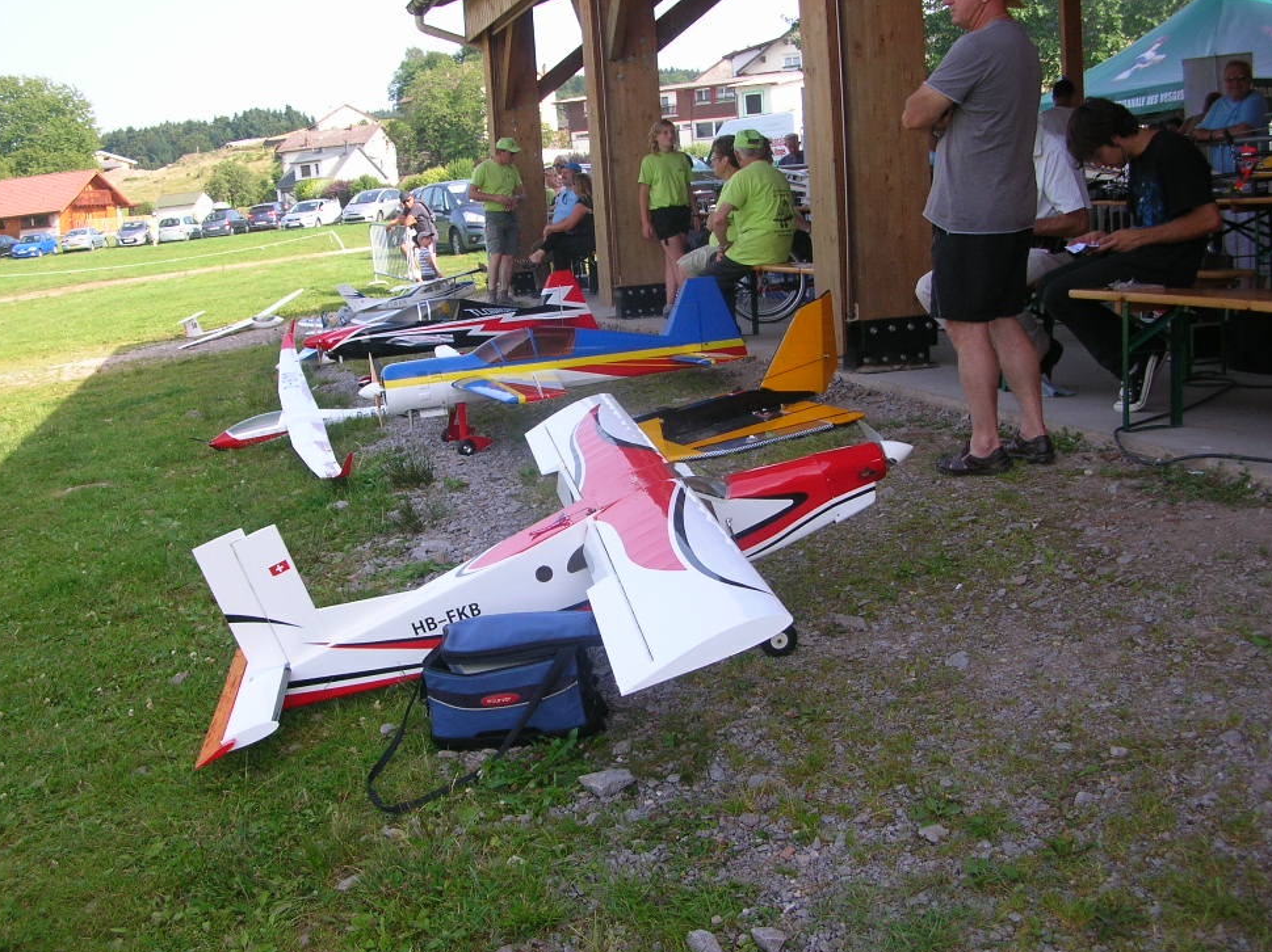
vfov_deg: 38.6
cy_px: 467
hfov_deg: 50.2
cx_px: 638
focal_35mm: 37
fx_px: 1359
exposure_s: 1/286
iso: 50
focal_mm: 5.8
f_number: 2.8
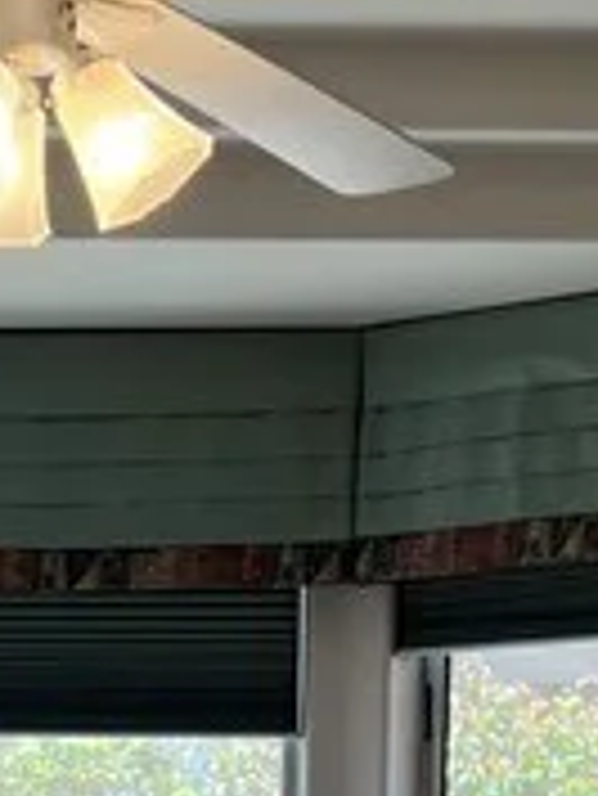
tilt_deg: -7.2
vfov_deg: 12.3
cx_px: -45
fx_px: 3451
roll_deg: +0.2
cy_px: 1327
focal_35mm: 150
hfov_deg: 9.8
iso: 50
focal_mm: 5.7
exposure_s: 1/120
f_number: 1.5
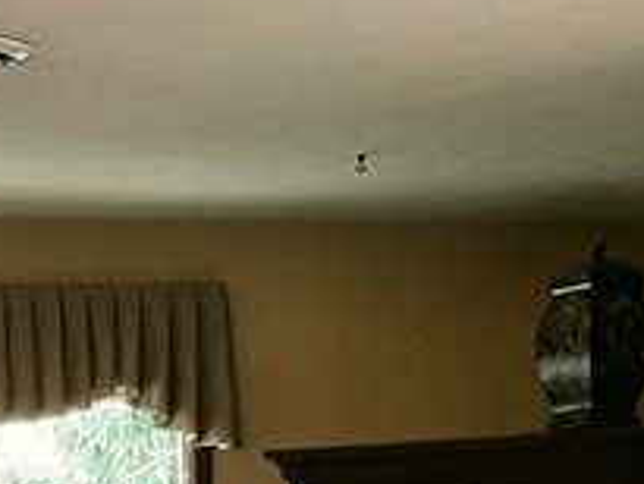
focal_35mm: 130
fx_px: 2420
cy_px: 1106
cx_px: 254
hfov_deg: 15.1
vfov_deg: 10.1
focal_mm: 3.93
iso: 50
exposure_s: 1/50
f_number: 1.7
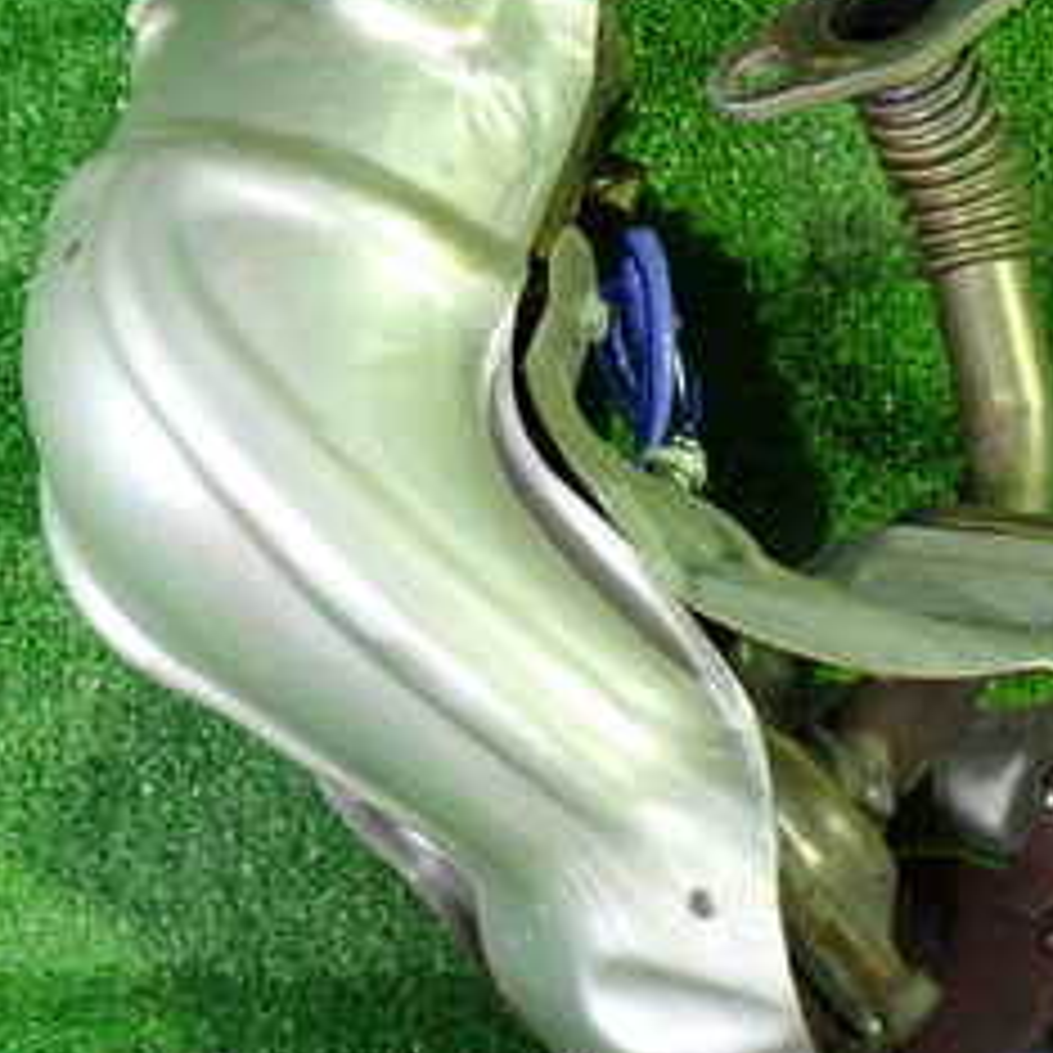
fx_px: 2340
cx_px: 508
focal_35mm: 68
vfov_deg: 25.1
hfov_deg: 25.4
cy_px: 297
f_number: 2.3
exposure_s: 1/30
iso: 500
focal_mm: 5.4
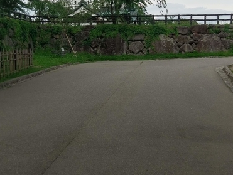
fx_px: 377
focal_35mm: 56
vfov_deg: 26.1
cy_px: 76
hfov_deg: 34.3
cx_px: 124
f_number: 1.8
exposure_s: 1/1215
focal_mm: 4.58
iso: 100
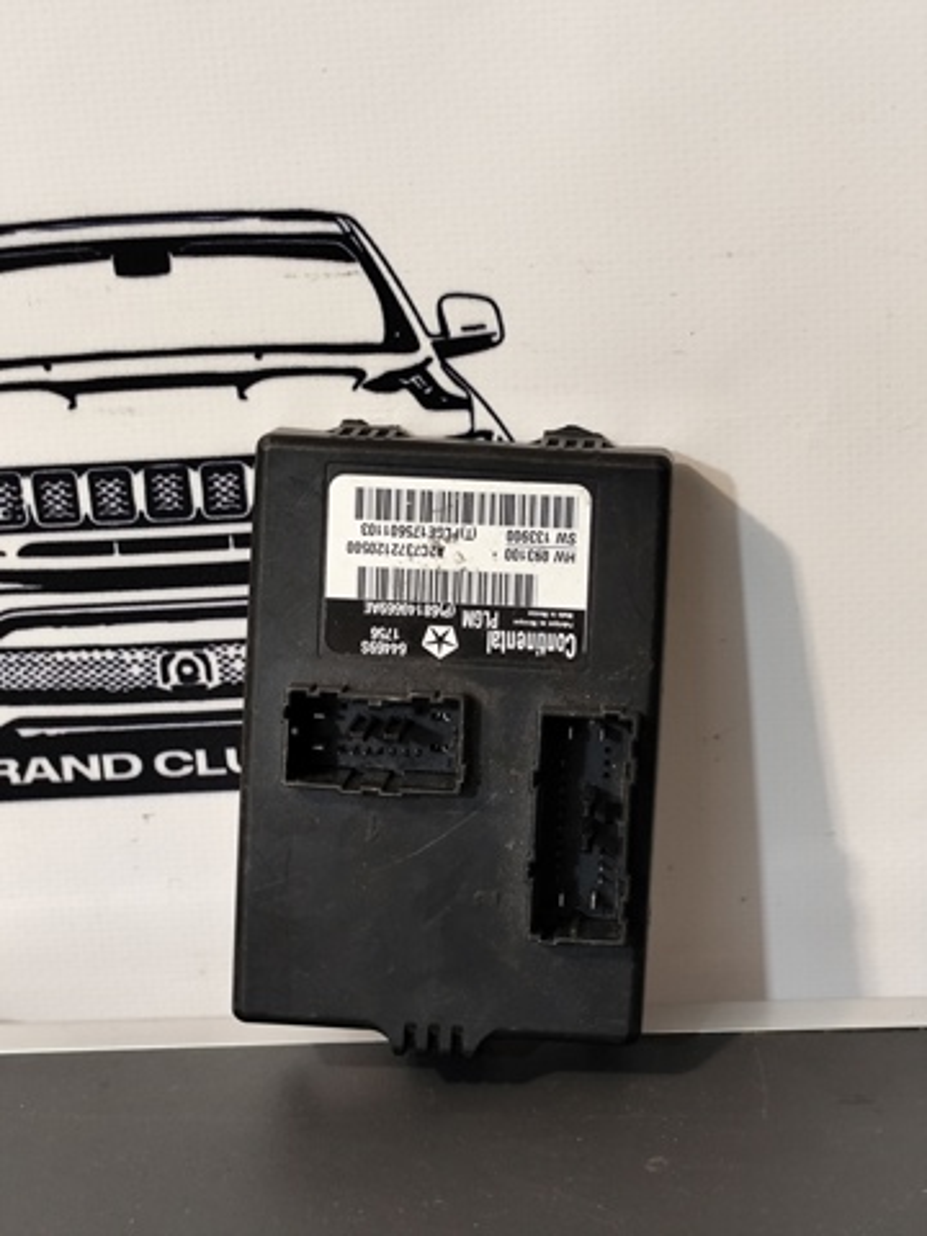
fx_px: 3321
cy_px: 618
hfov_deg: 15.9
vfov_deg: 21.1
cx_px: 464
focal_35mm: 93
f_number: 1.65
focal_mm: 6.19
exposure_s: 1/24
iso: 400
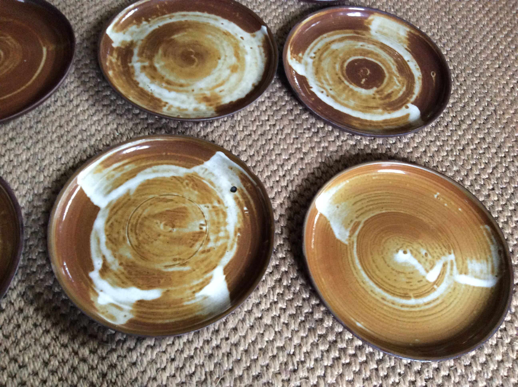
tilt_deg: -60.3
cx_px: 259
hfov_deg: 56.9
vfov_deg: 44.1
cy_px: 194
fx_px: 478
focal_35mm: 32
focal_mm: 3.3
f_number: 2.4
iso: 160
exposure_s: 1/25
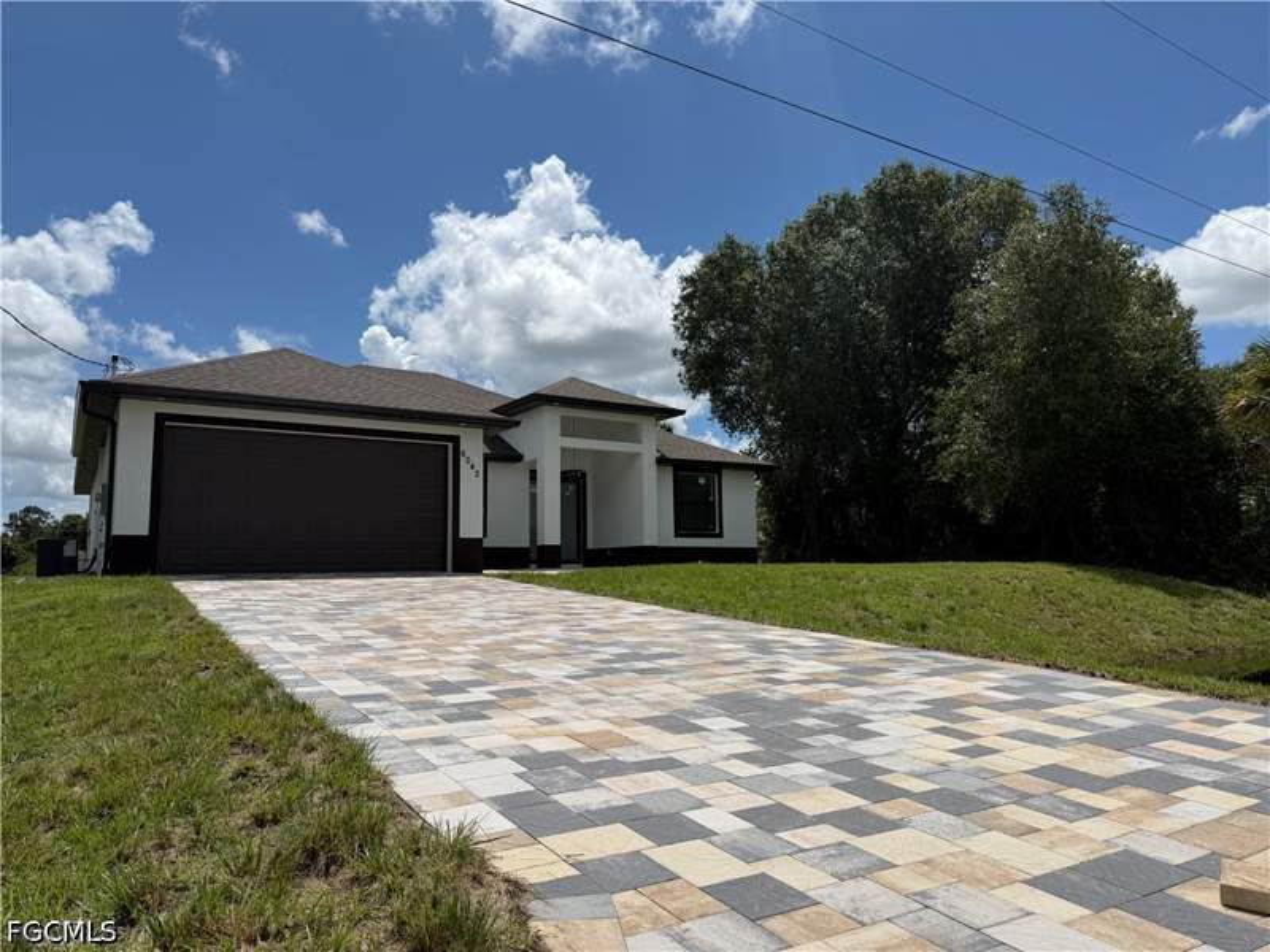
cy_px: 476
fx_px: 881
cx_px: 635
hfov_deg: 71.6
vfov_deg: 56.8
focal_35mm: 24
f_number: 1.78
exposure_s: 1/11905
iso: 80
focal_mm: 6.76
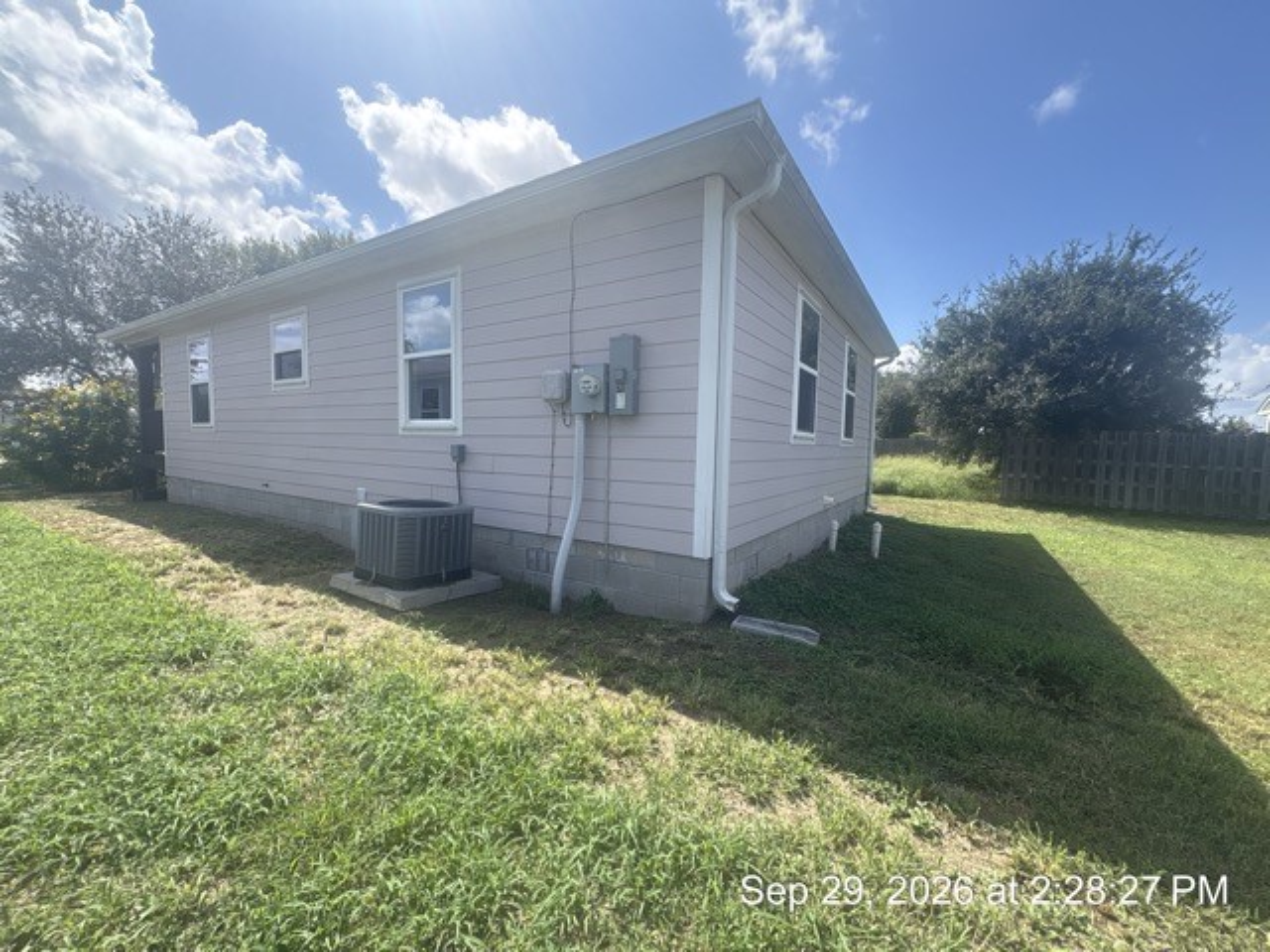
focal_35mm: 14
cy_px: 476
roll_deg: -0.5
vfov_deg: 85.7
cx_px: 635
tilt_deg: -2.6
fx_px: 514
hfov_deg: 102.1
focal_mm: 2.22
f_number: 2.2
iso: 40
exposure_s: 1/968
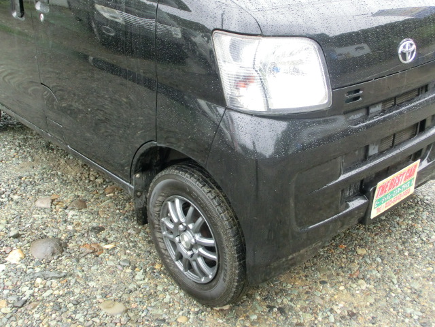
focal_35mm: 44
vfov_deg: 32.9
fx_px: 553
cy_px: 164
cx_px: 218
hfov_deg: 42.9
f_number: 4.2
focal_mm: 7.87
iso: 640
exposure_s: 1/60
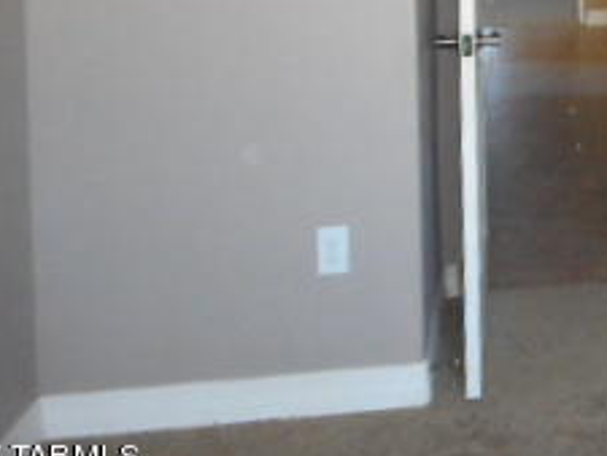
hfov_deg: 24.5
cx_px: 753
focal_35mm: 71
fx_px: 1246
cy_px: -138
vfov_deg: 19.2
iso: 500
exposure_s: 1/25
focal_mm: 4.5
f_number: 3.7
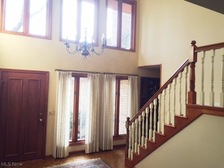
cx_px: 112
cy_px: 84
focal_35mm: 29
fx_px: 188
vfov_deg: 48.2
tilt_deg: +3.4
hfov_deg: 61.7
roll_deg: -2.6
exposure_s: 1/120
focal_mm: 4.15
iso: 50
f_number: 2.2
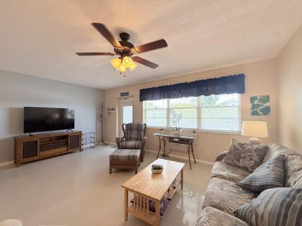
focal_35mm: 14
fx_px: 122
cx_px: 151
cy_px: 113
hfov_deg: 102.1
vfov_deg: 85.6
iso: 100
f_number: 2.2
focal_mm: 2.22
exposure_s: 1/120
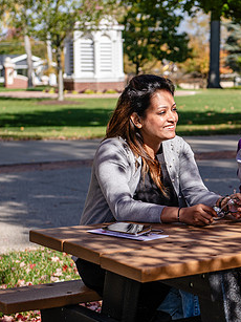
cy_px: 142
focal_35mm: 109
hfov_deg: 13.4
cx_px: 229
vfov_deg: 18.0
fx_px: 1013
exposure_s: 1/640
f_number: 4
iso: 100
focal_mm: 60
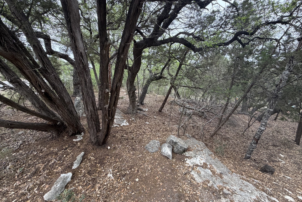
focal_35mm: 15
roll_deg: +2.6
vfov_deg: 77.2
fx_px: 126
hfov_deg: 100.4
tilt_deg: -9.1
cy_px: 93
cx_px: 148
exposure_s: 1/121
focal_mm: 2.22
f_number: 2.2
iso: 200
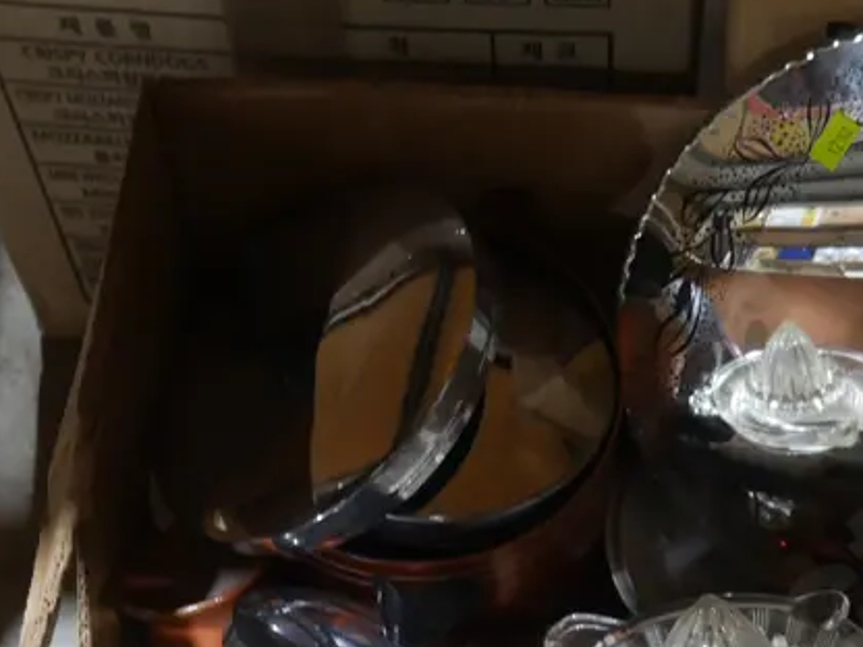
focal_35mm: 69
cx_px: 761
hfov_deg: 27.3
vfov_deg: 20.5
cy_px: 666
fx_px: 1720
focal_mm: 14
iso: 640
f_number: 3.5
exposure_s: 1/60
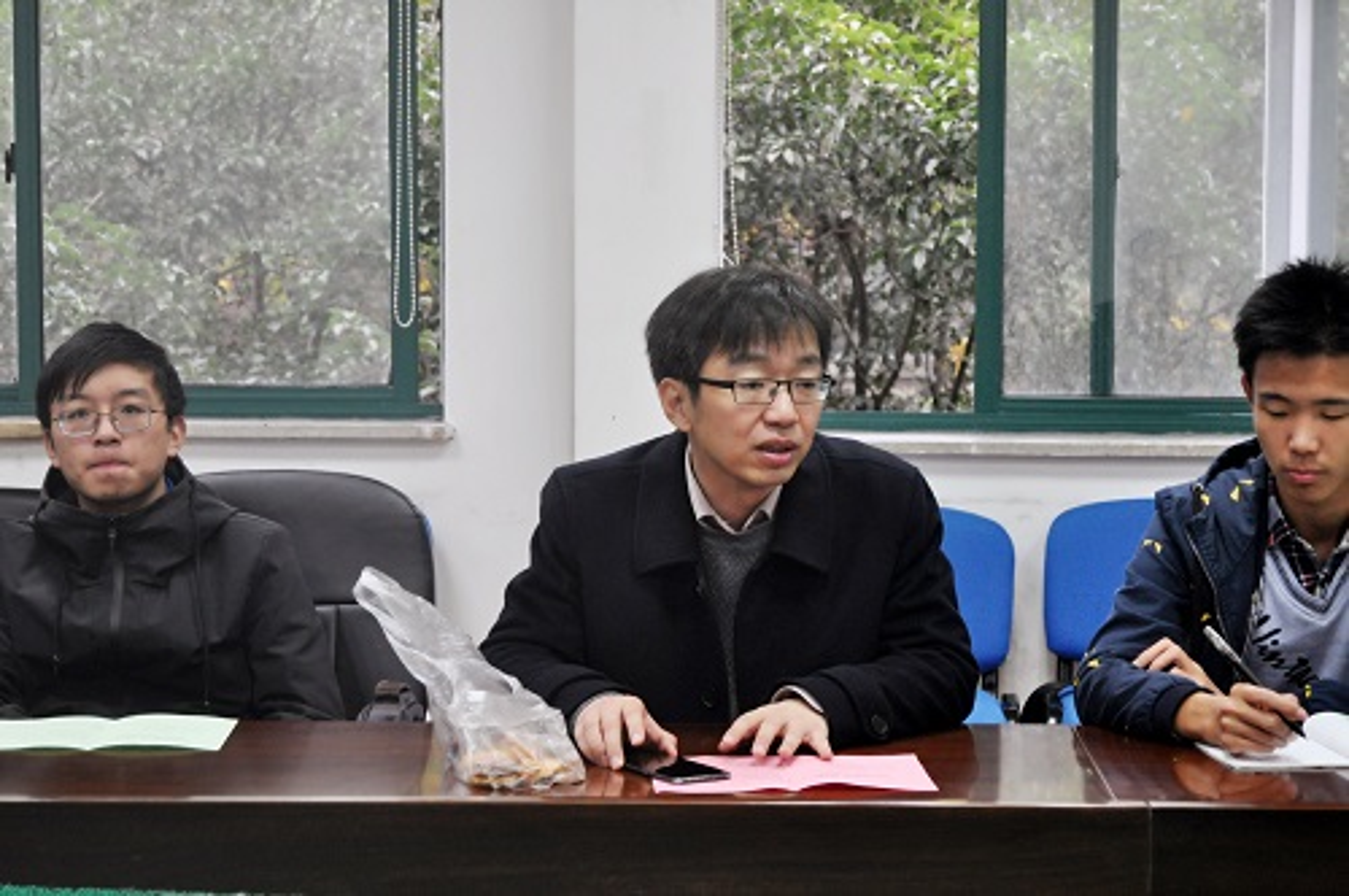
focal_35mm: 78
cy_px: 448
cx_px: 674
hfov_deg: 26.0
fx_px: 2919
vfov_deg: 17.4
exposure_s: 1/30
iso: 800
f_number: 5.6
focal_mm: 52
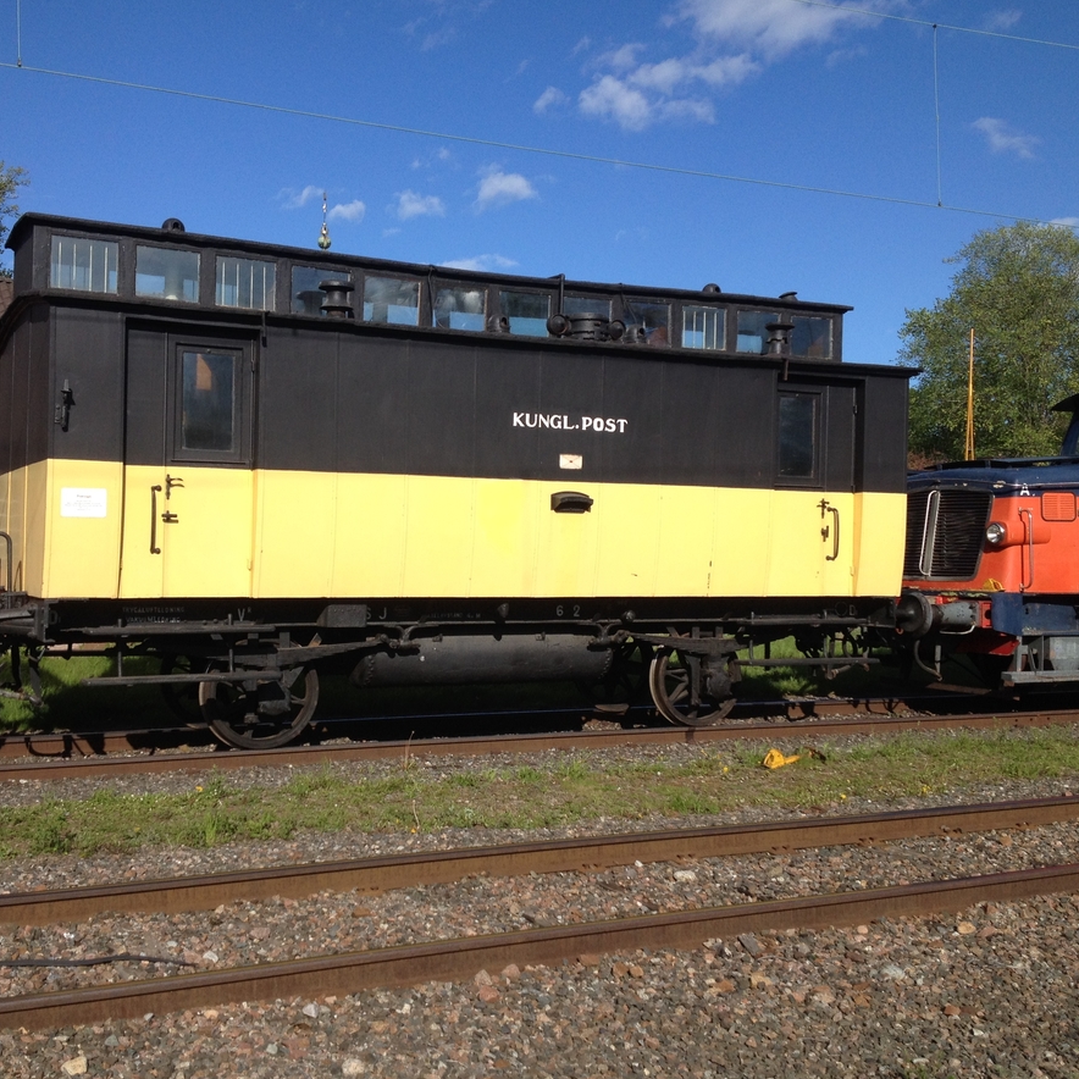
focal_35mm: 42
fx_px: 1481
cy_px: 535
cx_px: 463
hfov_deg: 39.9
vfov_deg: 40.0
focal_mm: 4.28
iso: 50
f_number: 2.4
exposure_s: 1/1842
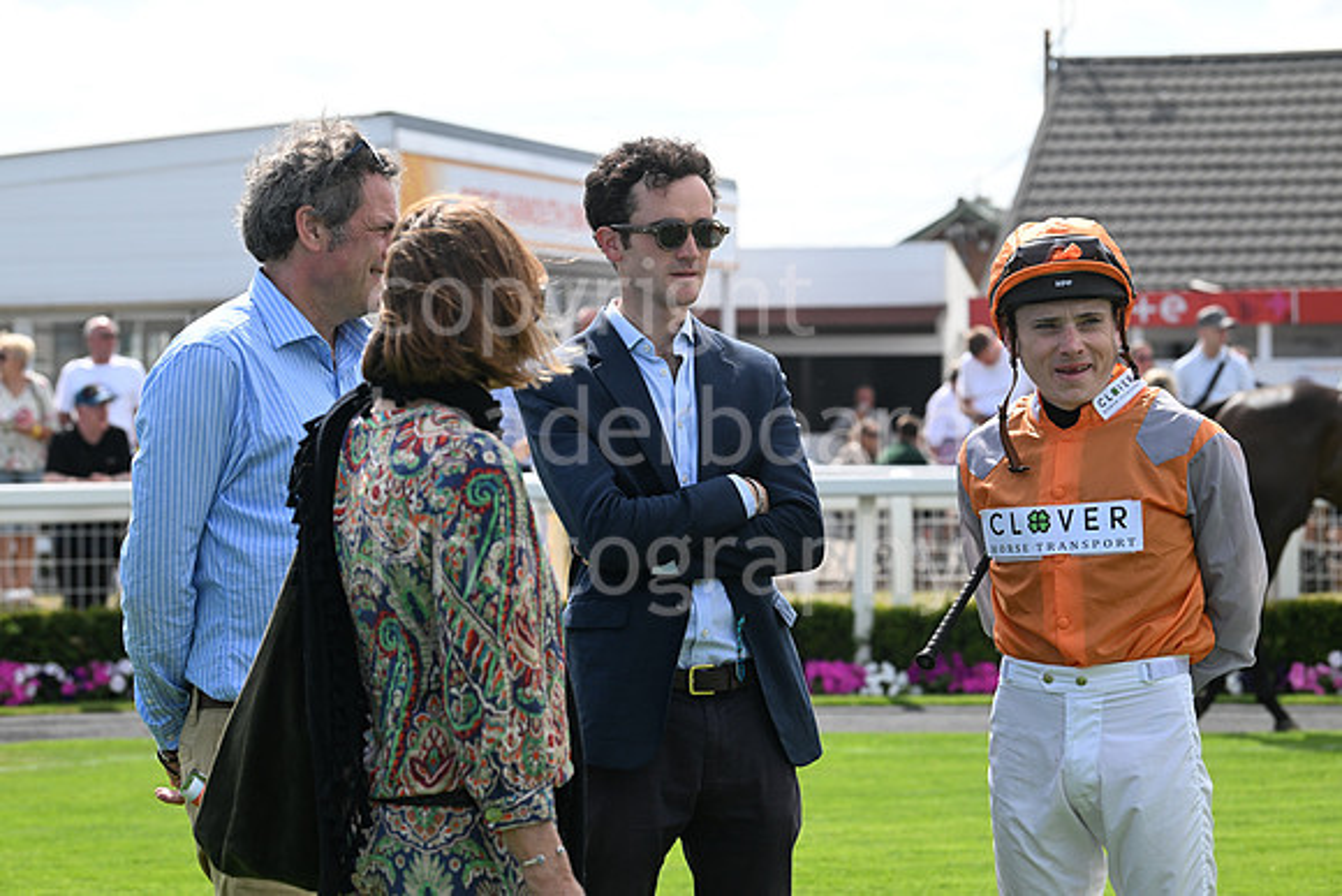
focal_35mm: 102
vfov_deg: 13.4
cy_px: 448
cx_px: 671
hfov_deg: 20.0
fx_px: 3803
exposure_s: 1/1250
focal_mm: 102
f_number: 5.6
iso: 400
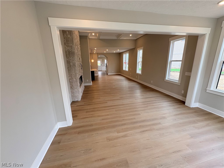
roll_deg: +1.2
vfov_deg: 85.7
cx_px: 112
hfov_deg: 102.1
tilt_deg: -13.4
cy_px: 84
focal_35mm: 14
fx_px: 91
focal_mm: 2.22
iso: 64
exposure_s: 1/122
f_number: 2.2
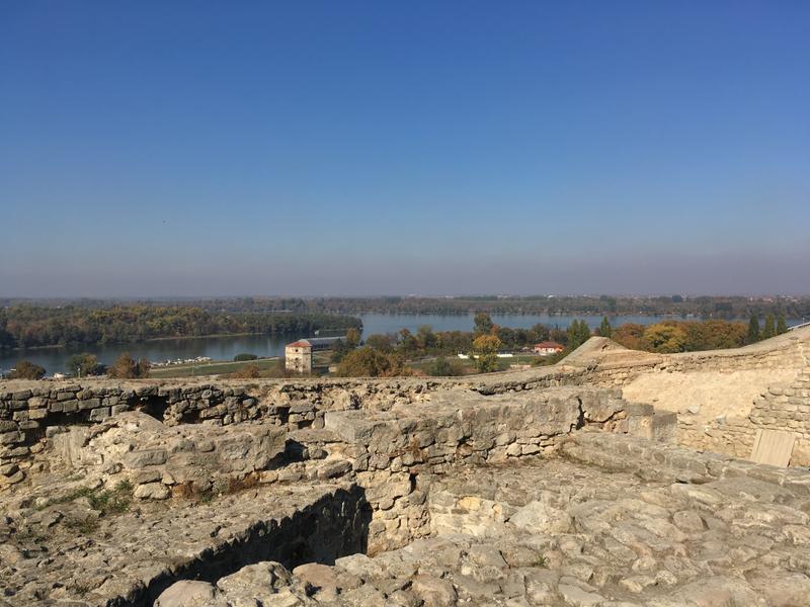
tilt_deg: -1.8
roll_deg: -0.2
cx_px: 405
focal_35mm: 29
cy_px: 304
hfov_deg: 61.7
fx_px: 679
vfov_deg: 48.2
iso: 25
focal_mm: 4.15
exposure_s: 1/1972
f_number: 2.2
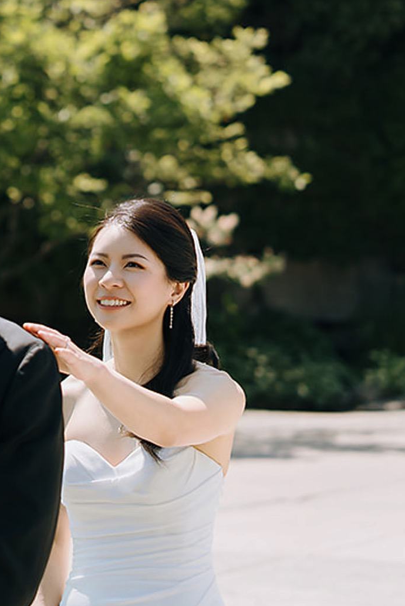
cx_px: -49
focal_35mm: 145
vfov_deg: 14.1
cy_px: 179
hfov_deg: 9.4
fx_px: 2445
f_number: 2
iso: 100
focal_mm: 50
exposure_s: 1/3200
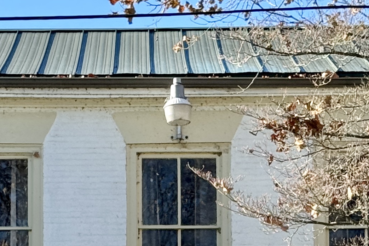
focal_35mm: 193
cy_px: 351
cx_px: 196
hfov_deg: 10.7
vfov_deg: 7.0
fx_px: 1978
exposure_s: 1/1560
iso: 64
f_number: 1.78
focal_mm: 6.86
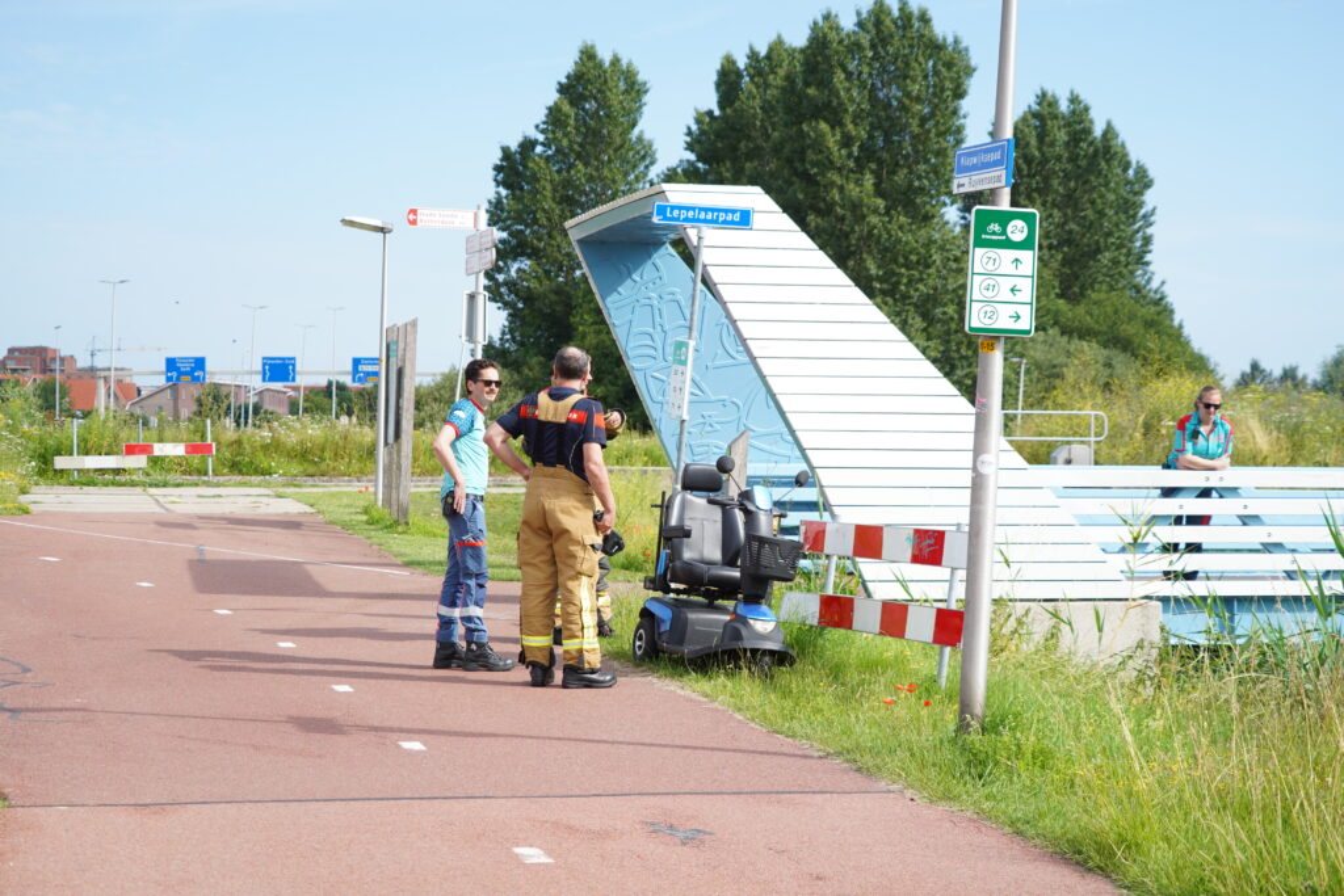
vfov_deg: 21.6
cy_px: 448
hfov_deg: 31.9
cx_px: 672
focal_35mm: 63
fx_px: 2352
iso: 500
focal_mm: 63
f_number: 5
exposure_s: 1/1250
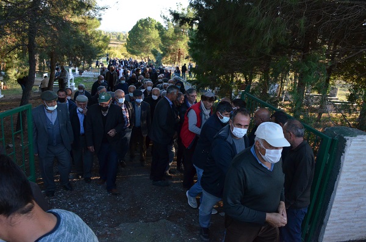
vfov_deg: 47.7
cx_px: 183
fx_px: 274
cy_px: 121
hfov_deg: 67.5
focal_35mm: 27
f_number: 10
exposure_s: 1/400
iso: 2500
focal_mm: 18
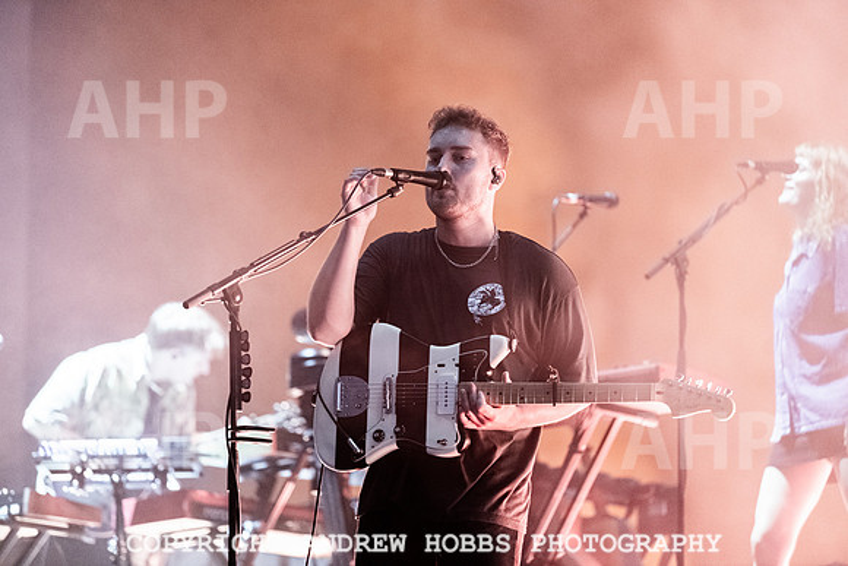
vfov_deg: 6.9
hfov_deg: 10.3
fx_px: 4712
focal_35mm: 200
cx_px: 424
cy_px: 283
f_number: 2.8
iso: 3200
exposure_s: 1/125
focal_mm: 200
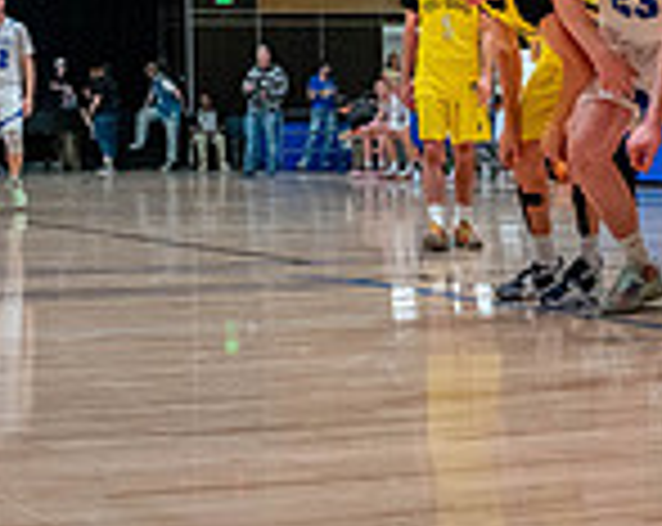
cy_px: -345
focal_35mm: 101
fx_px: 1975
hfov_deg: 18.9
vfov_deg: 13.9
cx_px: 147
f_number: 3.2
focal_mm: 24
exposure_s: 1/400
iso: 6400
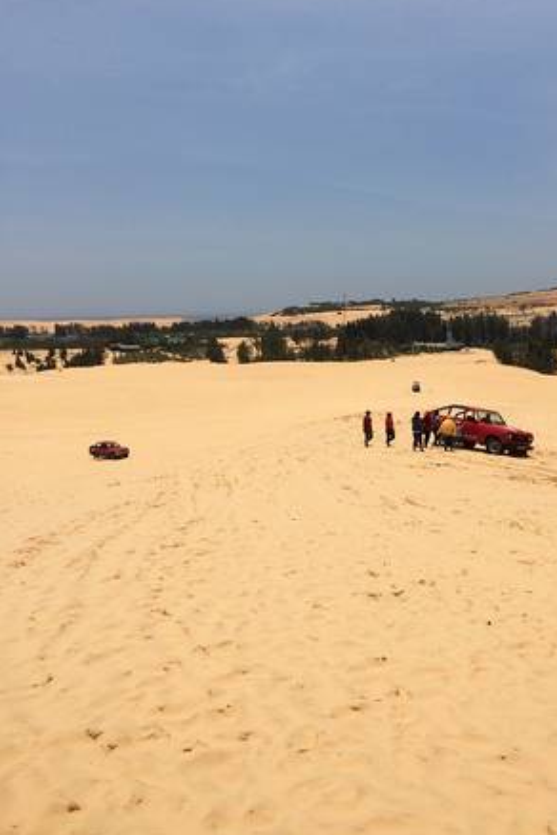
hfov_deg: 42.2
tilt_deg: -8.4
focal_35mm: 31
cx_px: 320
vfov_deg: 60.3
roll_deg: +1.4
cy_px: 416
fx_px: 719
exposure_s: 1/5128
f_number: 2.2
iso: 32
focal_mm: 4.15
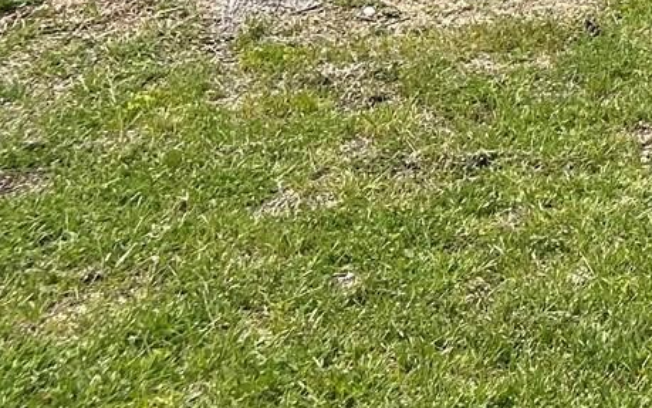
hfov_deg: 15.0
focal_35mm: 123
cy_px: -381
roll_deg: -0.5
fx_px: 2186
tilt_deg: -1.8
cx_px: 1125
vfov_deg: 10.0
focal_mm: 5.7
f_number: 1.5
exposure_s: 1/4831
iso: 50
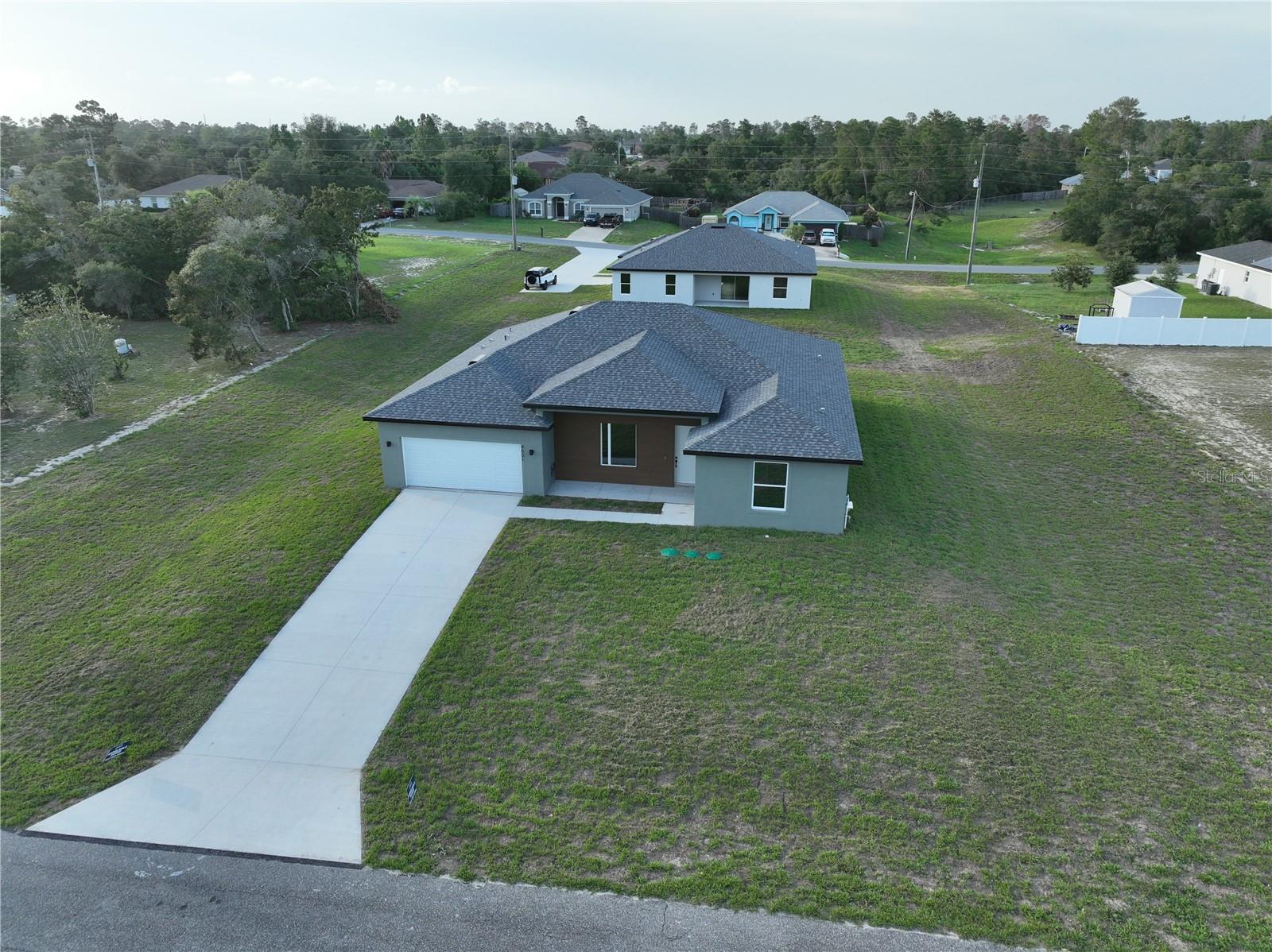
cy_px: 476
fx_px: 881
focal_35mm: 24
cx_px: 636
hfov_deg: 71.6
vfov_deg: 56.8
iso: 230
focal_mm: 12.29
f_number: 2.8
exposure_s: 1/640
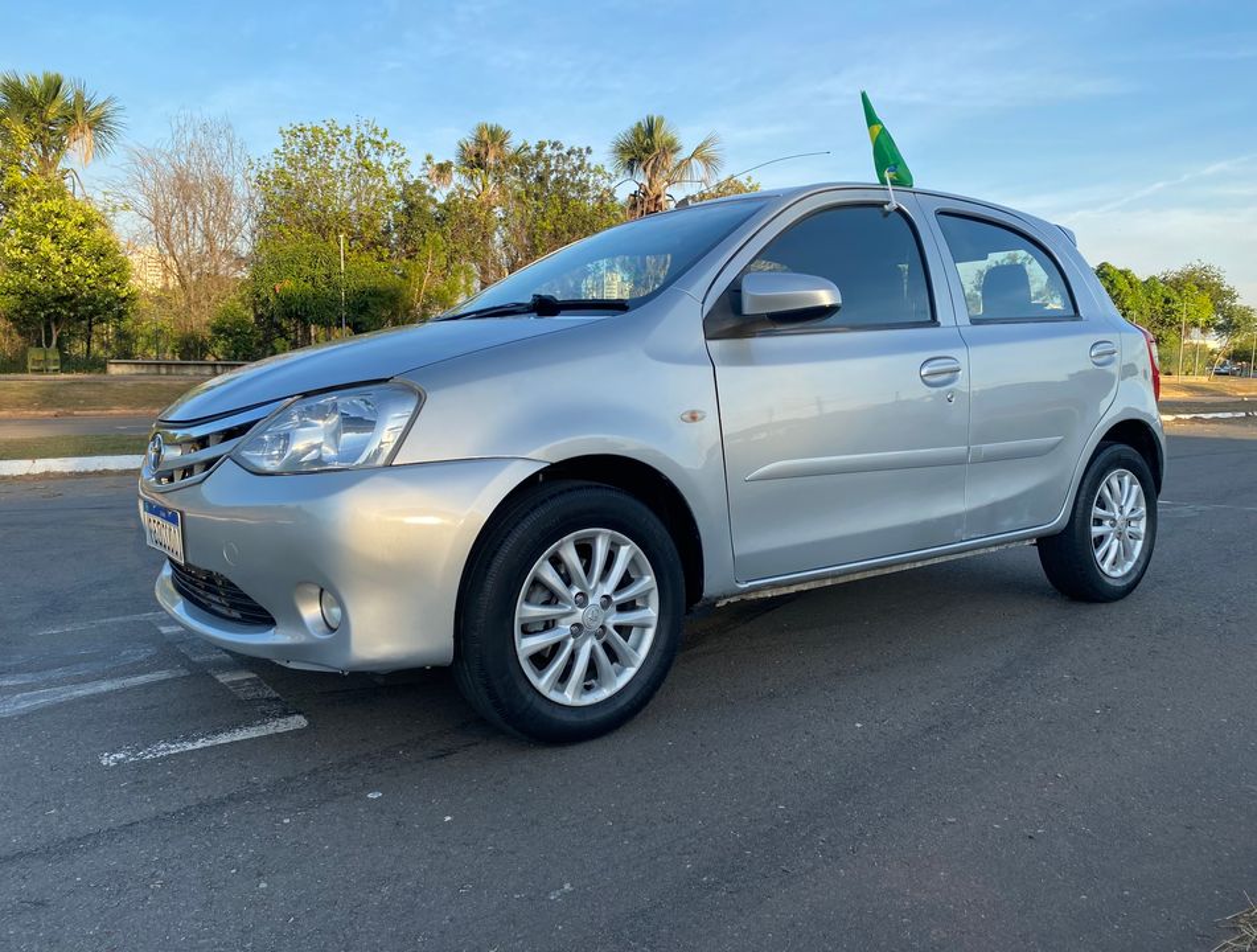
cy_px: 476
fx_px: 947
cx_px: 628
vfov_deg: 53.3
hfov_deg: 67.1
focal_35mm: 26
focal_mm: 4.25
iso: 32
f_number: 1.8
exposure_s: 1/793
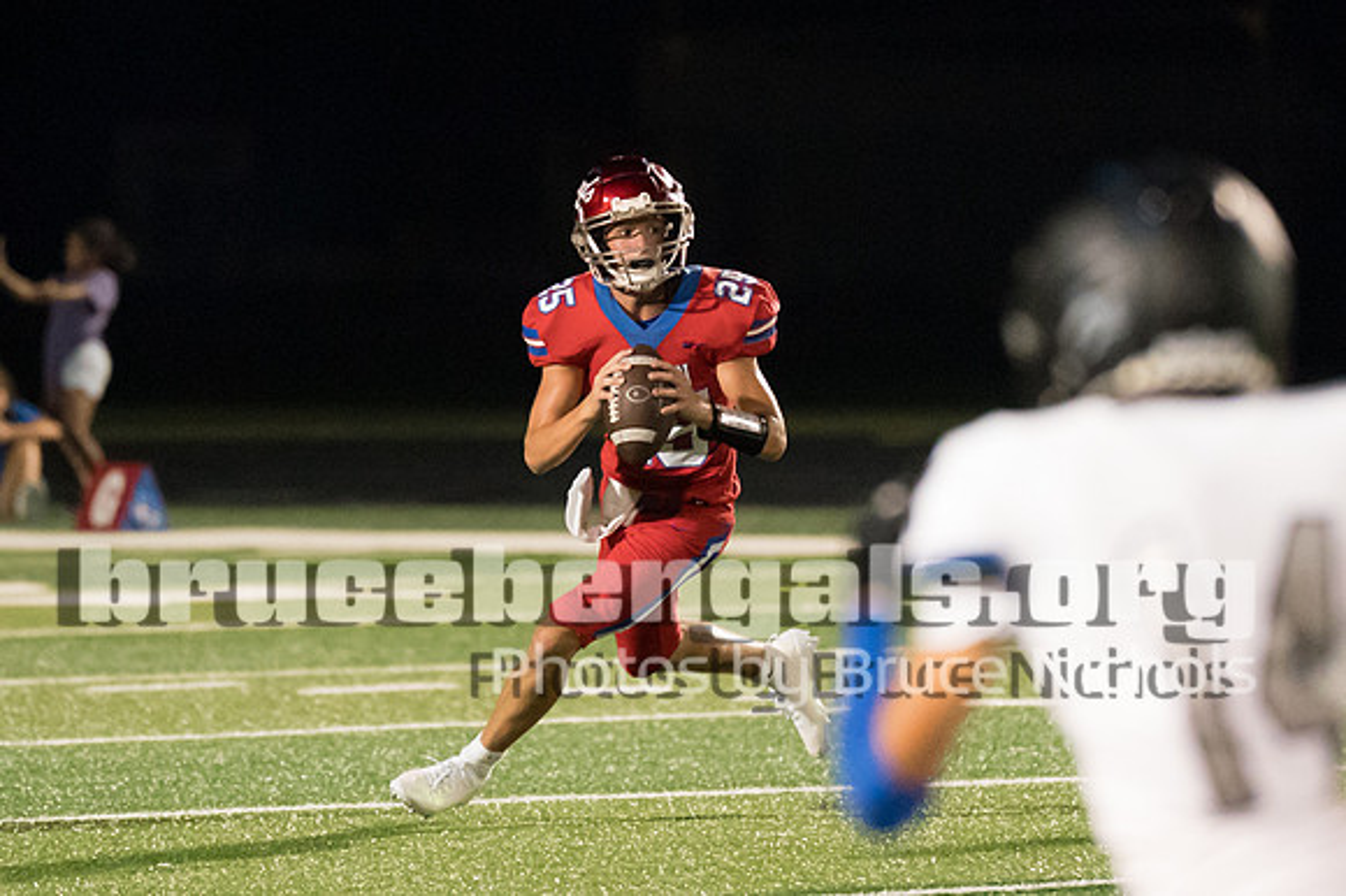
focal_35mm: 466
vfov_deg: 2.9
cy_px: 382
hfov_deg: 4.4
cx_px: 676
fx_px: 17430
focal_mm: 200
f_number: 2.8
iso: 10000
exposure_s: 1/1000
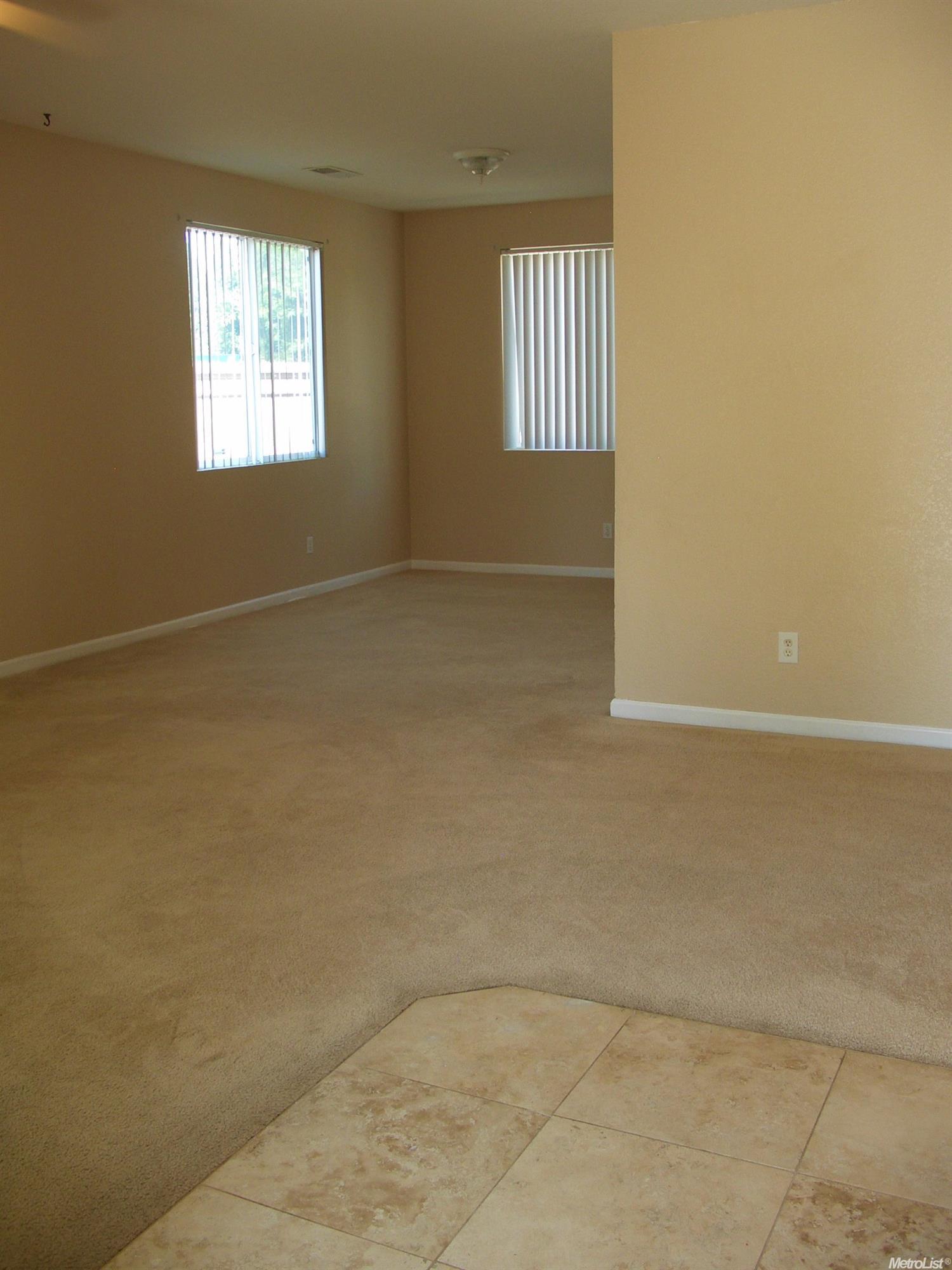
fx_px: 1210
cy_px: 635
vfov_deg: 55.4
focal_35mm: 33
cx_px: 476
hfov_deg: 42.9
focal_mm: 7.1
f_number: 2.8
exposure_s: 1/80
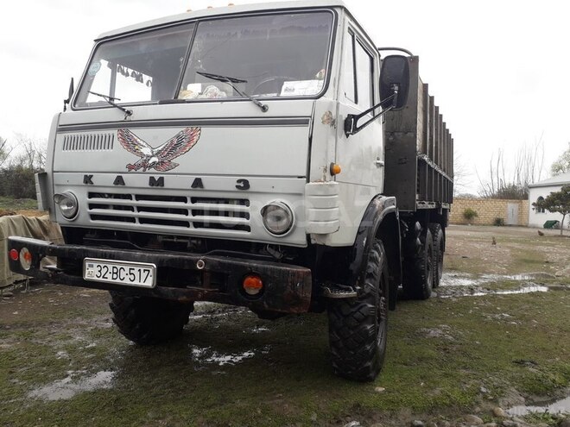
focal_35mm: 27
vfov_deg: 51.4
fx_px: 445
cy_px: 214
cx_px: 285
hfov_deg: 65.3
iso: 40
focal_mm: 3.6
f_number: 1.9
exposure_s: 1/463
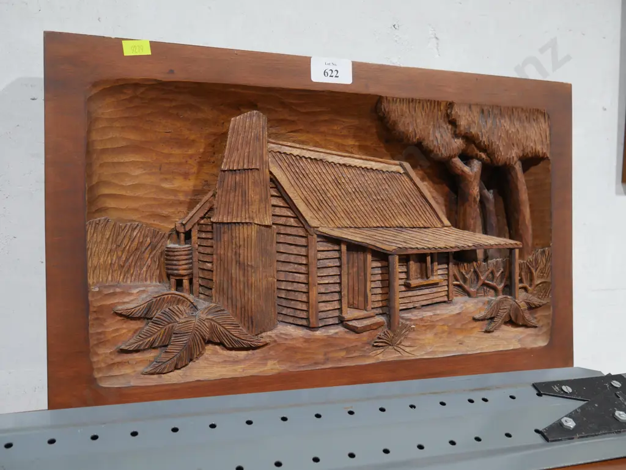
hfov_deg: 53.9
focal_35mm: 34
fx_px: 615
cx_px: 313
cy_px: 235
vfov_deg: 41.8
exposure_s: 1/60
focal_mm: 17
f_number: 4
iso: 640
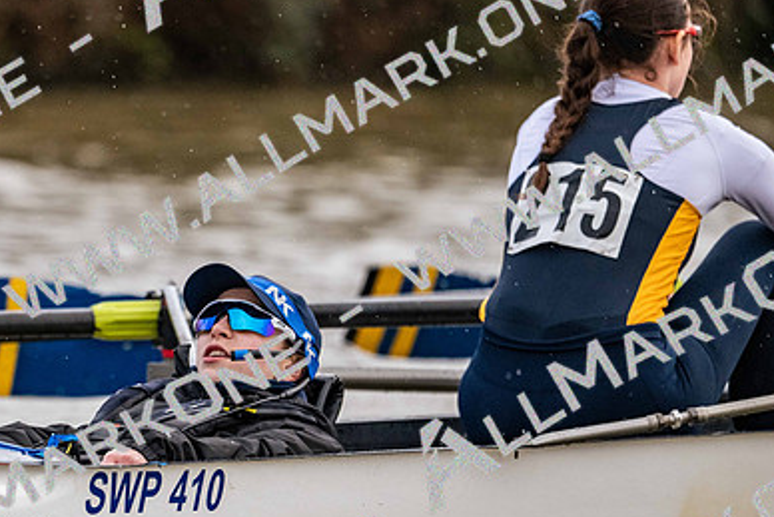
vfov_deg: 2.3
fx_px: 12861
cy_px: 324
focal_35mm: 598
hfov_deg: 3.4
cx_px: 249
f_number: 4.5
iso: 2800
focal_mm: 400
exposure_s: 1/1600
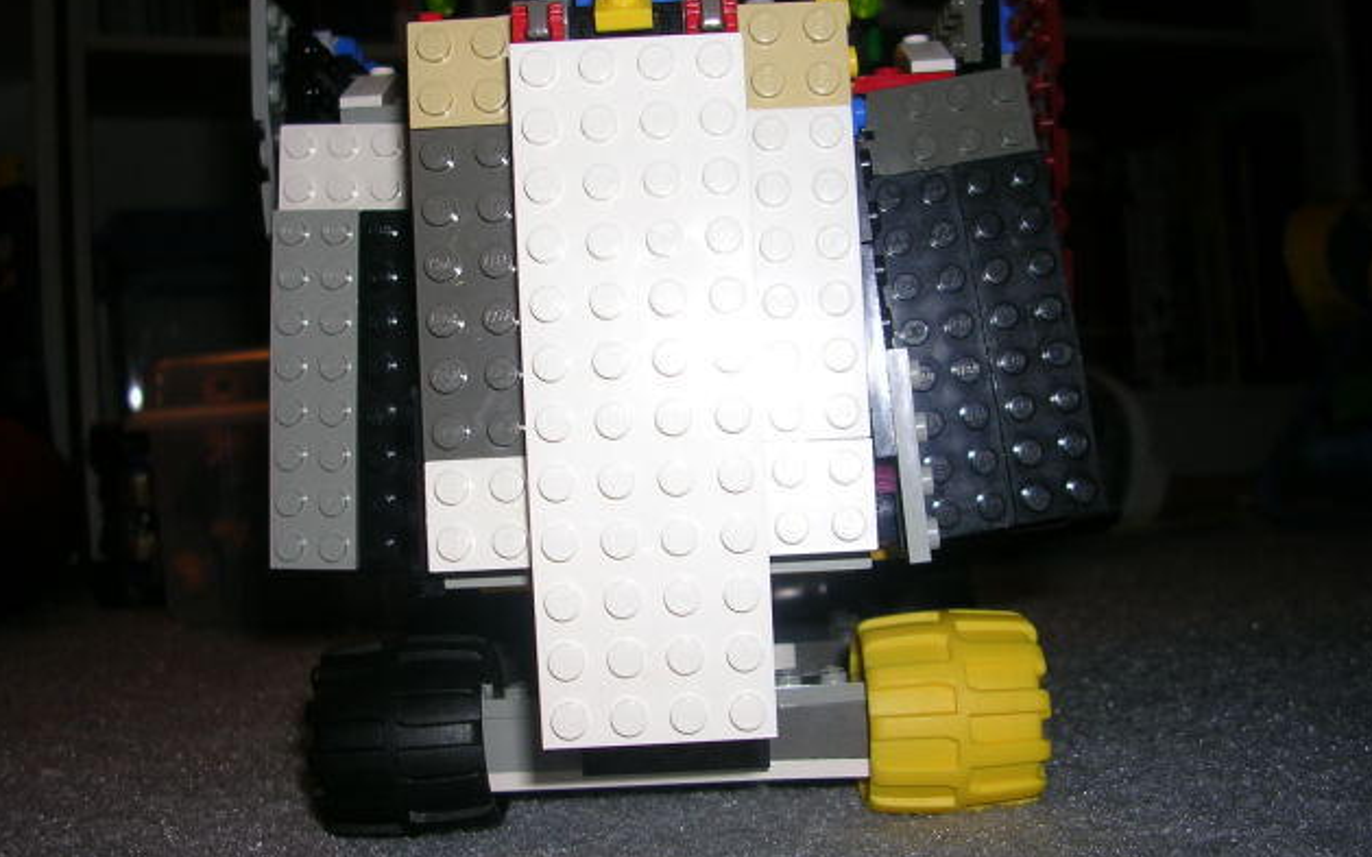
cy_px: 460
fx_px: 1533
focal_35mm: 41
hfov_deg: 48.2
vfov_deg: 31.2
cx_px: 687
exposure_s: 1/60.1
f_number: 2.8
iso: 50
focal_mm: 5.8
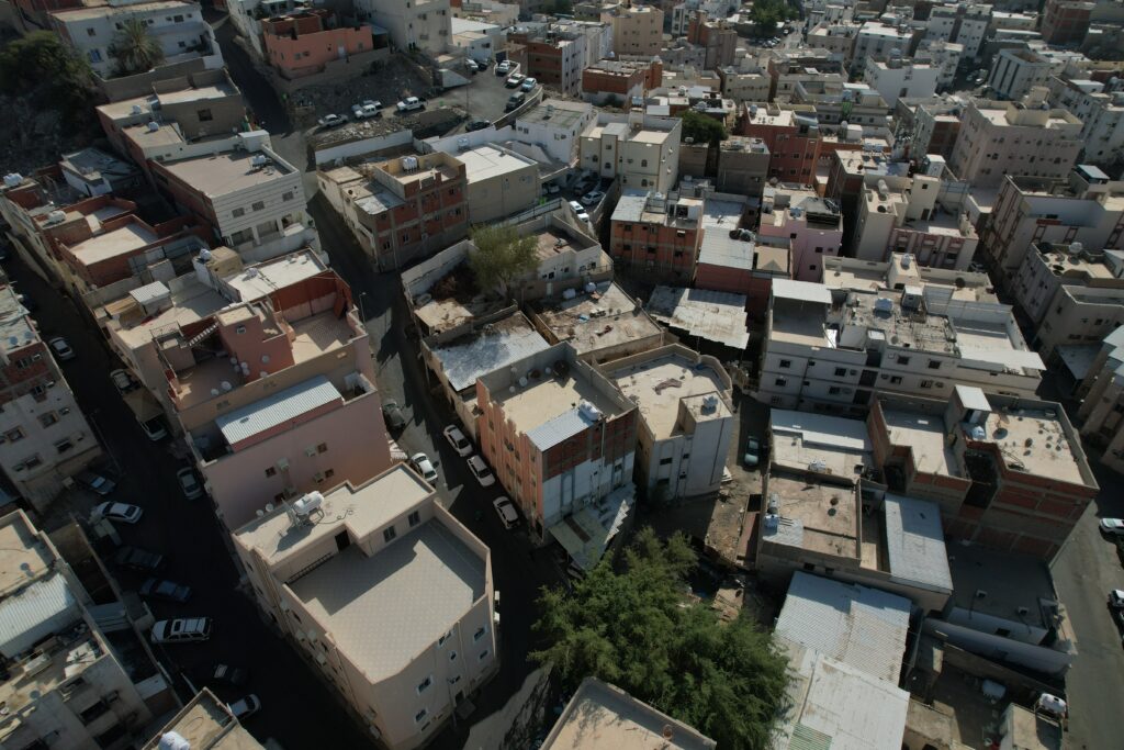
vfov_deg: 57.2
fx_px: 687
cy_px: 375
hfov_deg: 78.6
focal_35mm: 22
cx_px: 562
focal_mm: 8.38
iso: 100
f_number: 2.8
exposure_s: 1/5000
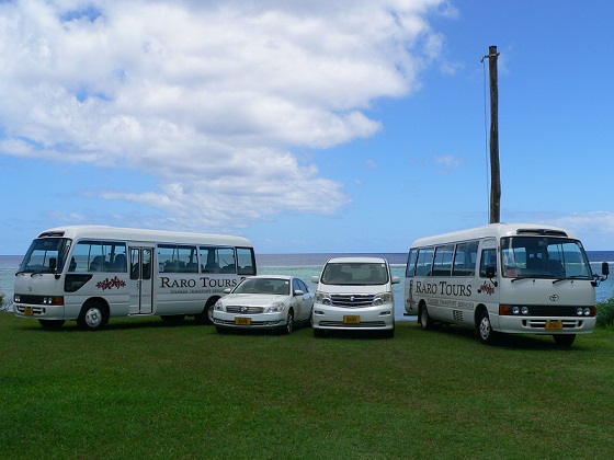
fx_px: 656
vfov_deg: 38.7
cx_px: 307
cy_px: 230
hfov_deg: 50.1
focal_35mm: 37
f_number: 5.2
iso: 80
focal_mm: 6.1
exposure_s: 1/500
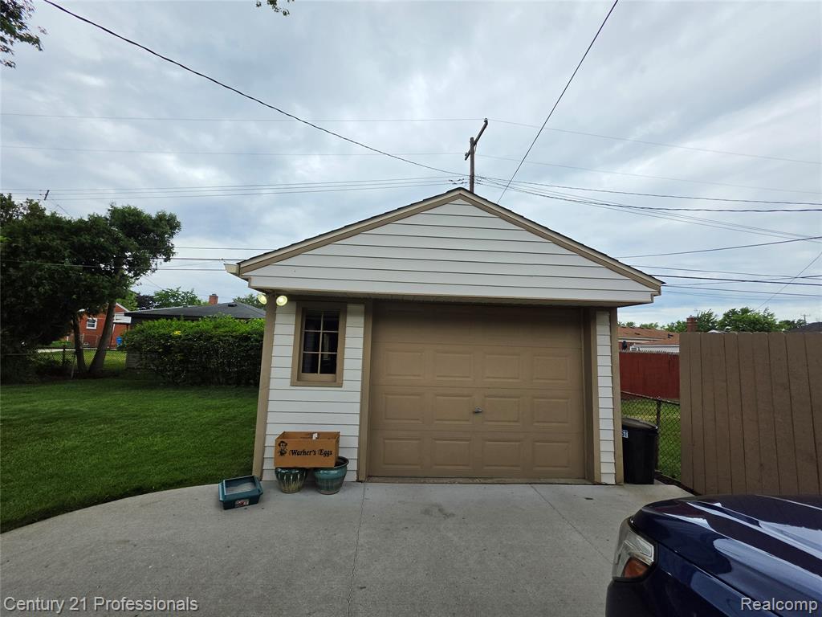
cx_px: 411
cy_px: 308
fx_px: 309
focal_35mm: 13
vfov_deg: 89.9
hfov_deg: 106.2
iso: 32
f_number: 1.9
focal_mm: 2.2
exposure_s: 1/1429
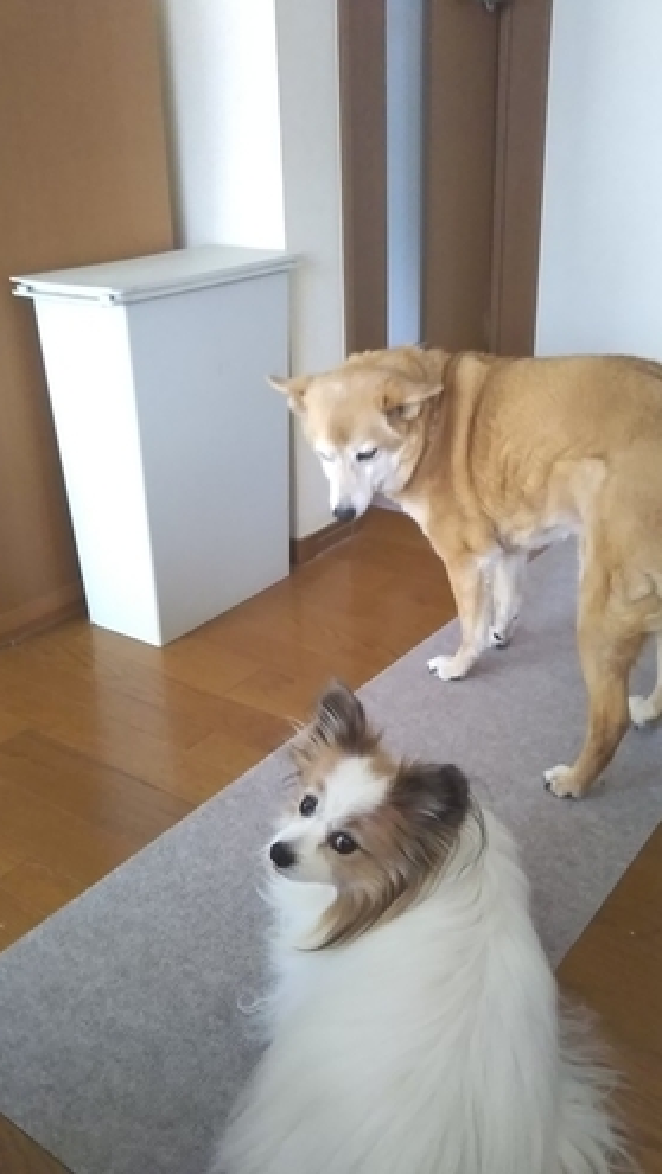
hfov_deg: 35.7
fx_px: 1028
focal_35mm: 33
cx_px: 333
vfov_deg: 59.5
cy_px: 583
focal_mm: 4
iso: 640
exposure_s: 1/30
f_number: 2.2
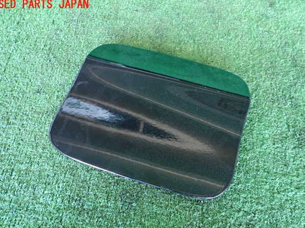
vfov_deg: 51.3
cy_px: 121
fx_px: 238
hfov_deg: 65.3
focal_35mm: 27
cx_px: 154
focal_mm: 4.5
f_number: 2
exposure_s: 1/30
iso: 800
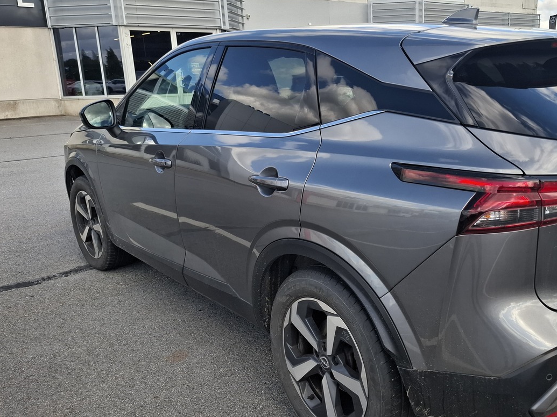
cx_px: 359
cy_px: 217
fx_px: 515
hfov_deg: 55.9
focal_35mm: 32
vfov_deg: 44.1
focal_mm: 5.54
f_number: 1.8
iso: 50
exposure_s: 1/876
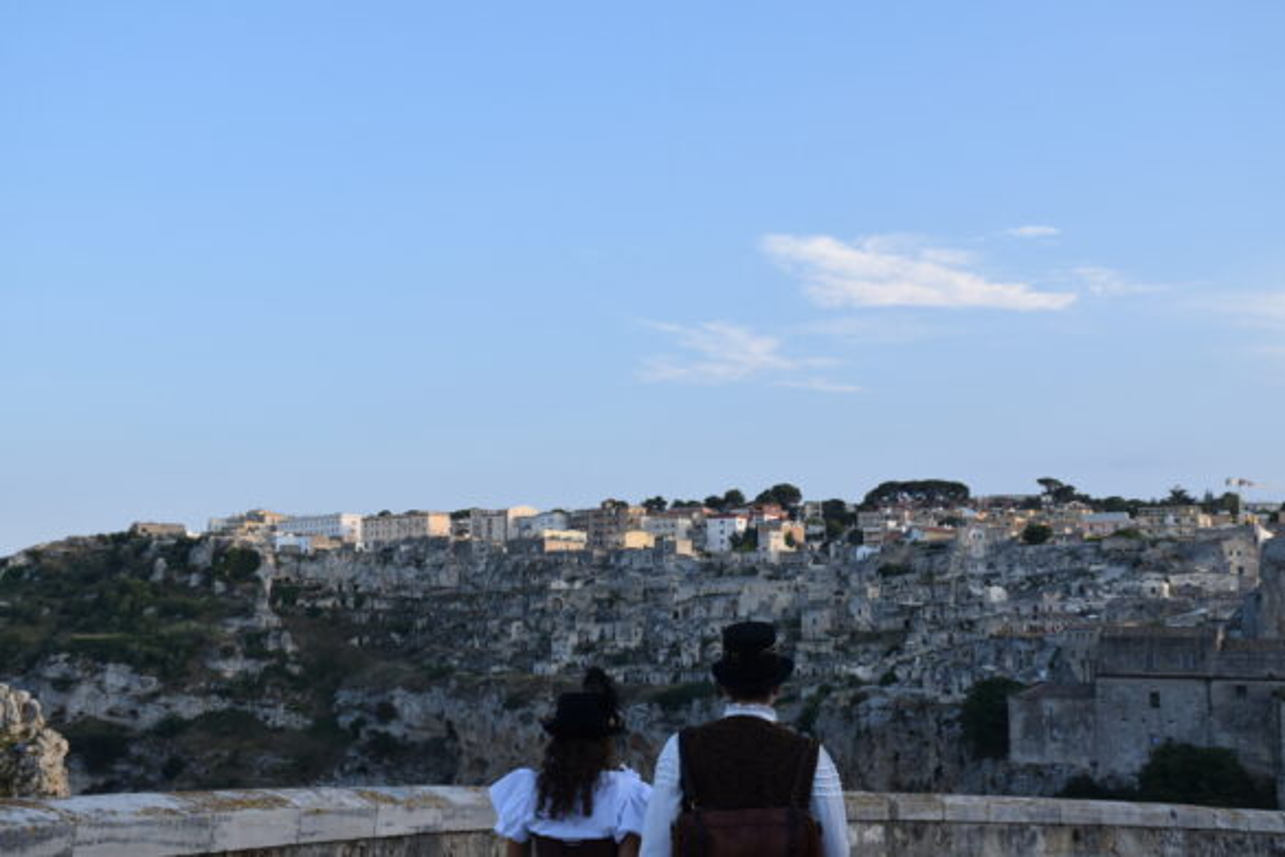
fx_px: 1820
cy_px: 428
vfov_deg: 26.5
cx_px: 642
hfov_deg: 38.9
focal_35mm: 51
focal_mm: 34
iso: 360
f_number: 8
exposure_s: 1/250
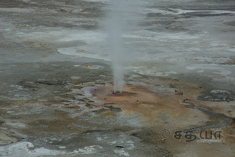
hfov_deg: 19.5
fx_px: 685
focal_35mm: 105
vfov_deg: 13.0
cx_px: 118
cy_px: 78
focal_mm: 70
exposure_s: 1/200
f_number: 7.1
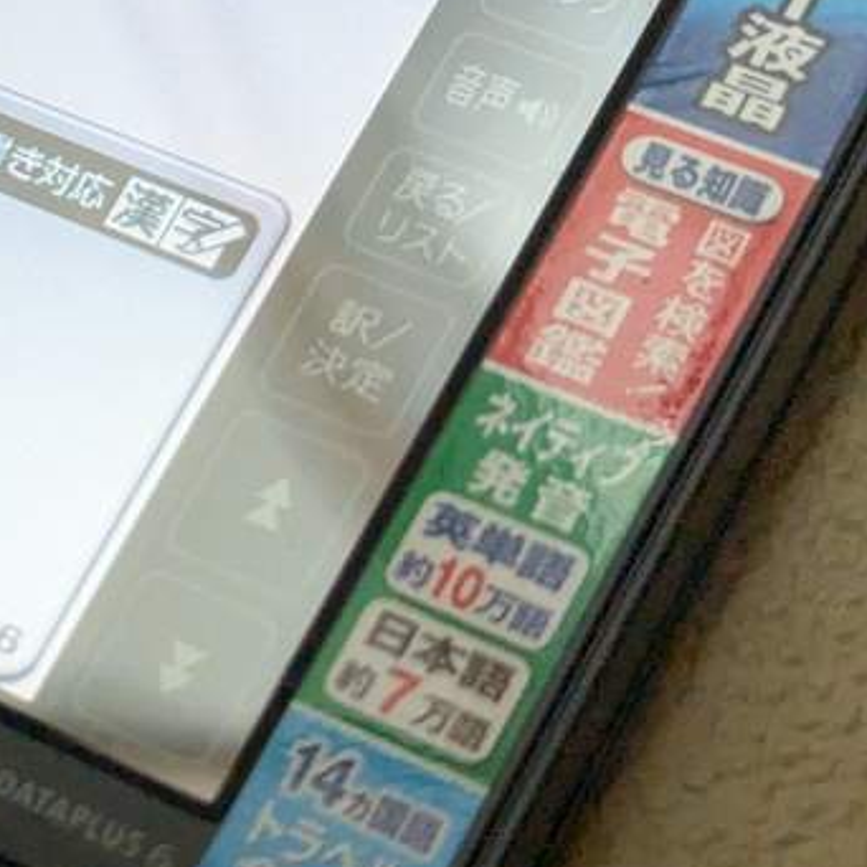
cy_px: 256
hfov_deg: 12.0
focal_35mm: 143
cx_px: -144
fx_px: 4052
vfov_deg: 12.2
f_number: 1.85
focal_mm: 6.81
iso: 1497
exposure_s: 1/223
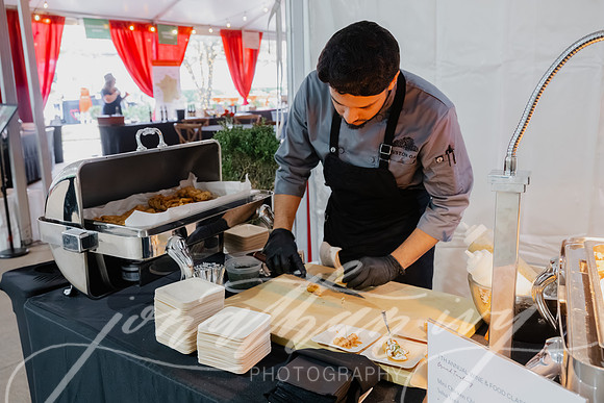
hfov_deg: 58.0
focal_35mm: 32
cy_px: 202
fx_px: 545
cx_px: 302
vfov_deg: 40.6
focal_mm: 32.5
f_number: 5.6
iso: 4000
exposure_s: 1/100
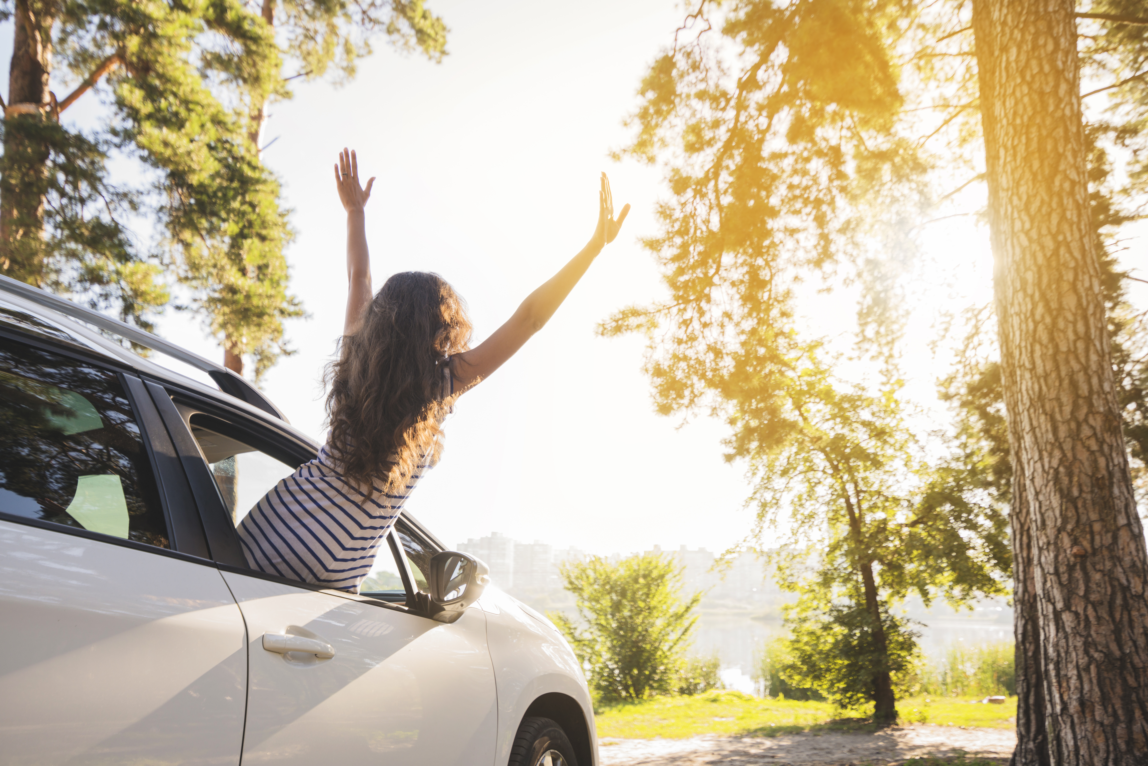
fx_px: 957
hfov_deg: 61.9
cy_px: 383
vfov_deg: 43.6
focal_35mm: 30
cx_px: 574
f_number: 4
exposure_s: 1/250
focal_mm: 30
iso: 250
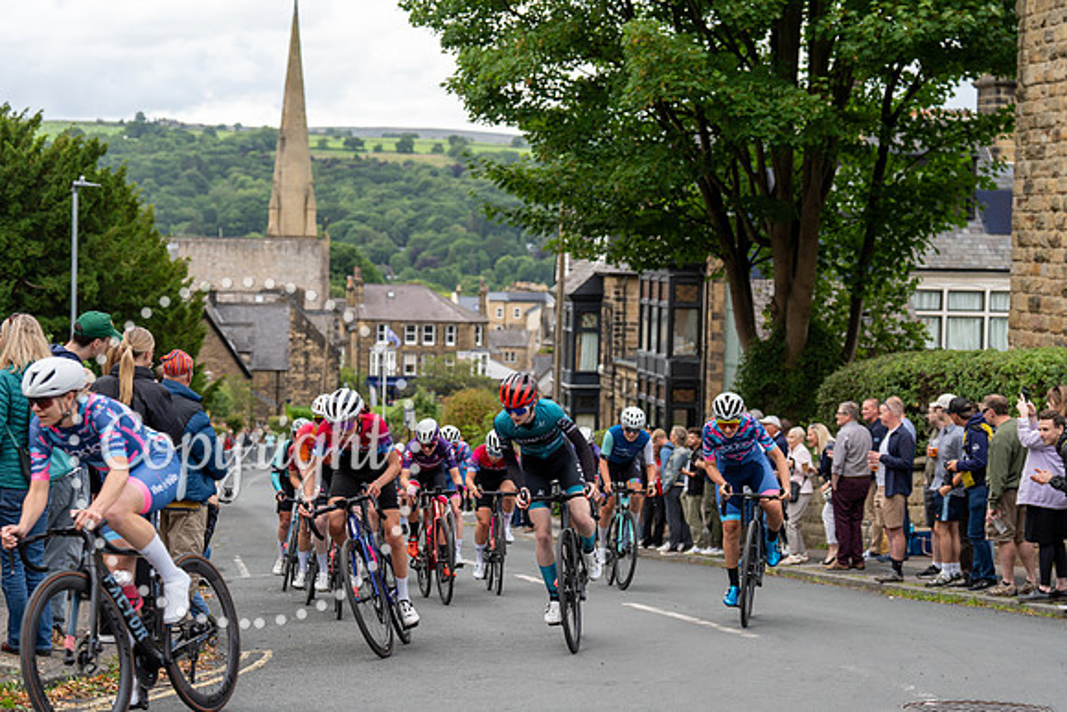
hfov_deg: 28.8
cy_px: 356
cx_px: 534
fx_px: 2075
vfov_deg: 19.5
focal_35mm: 70
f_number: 3.5
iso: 500
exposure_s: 1/500
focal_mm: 70
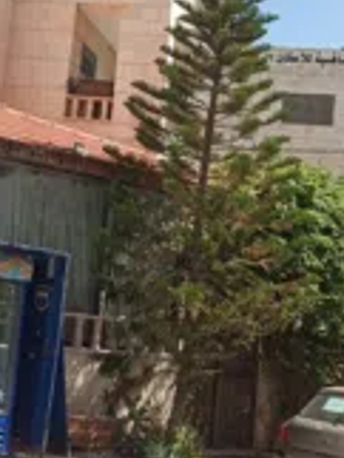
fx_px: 820
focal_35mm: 62
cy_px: 134
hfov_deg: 23.7
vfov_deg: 30.8
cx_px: 173
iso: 104
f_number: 1.79
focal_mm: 4.69
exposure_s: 1/1024
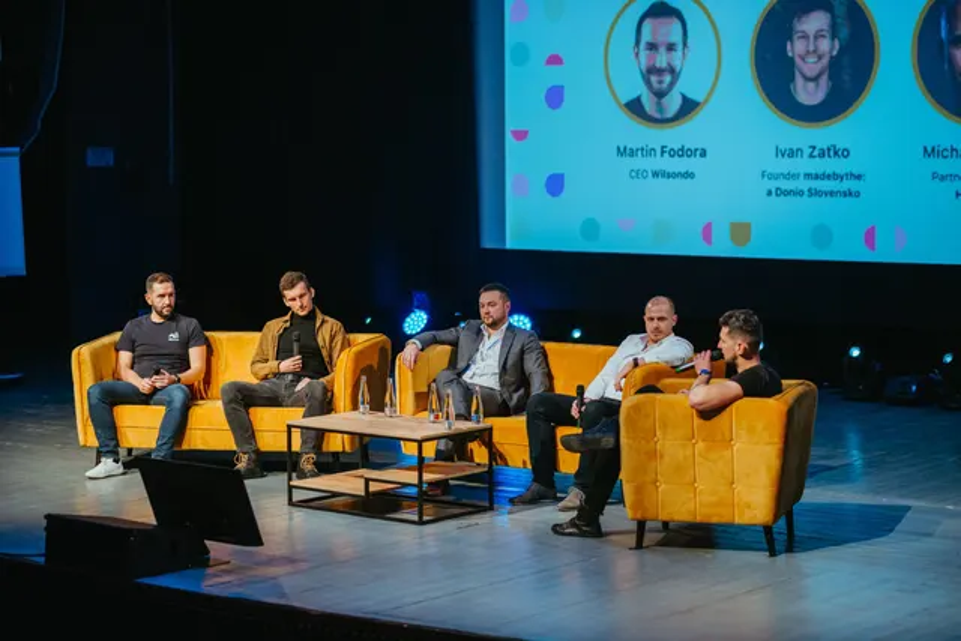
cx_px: 480
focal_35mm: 85
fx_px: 2269
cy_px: 320
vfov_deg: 16.1
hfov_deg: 23.9
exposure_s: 1/500
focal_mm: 85
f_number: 2.2
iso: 1600
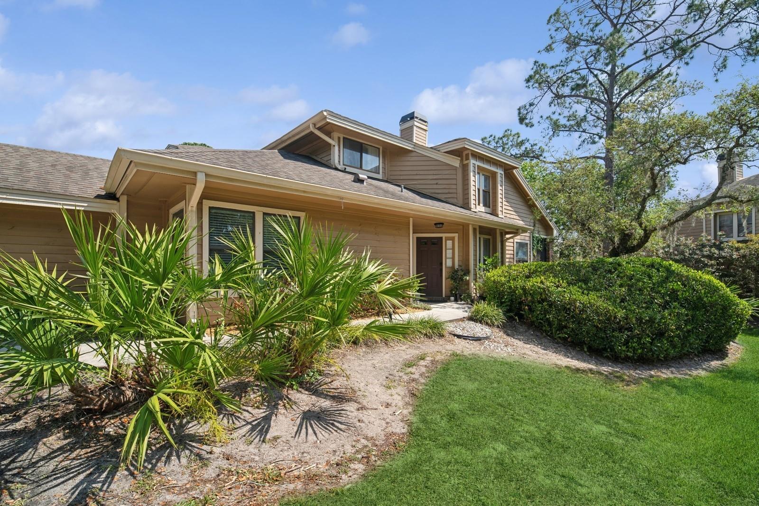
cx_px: 380
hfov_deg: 100.4
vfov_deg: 77.3
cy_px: 253
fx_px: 316
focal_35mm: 15
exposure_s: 1/250
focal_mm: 15
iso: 200
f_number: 8
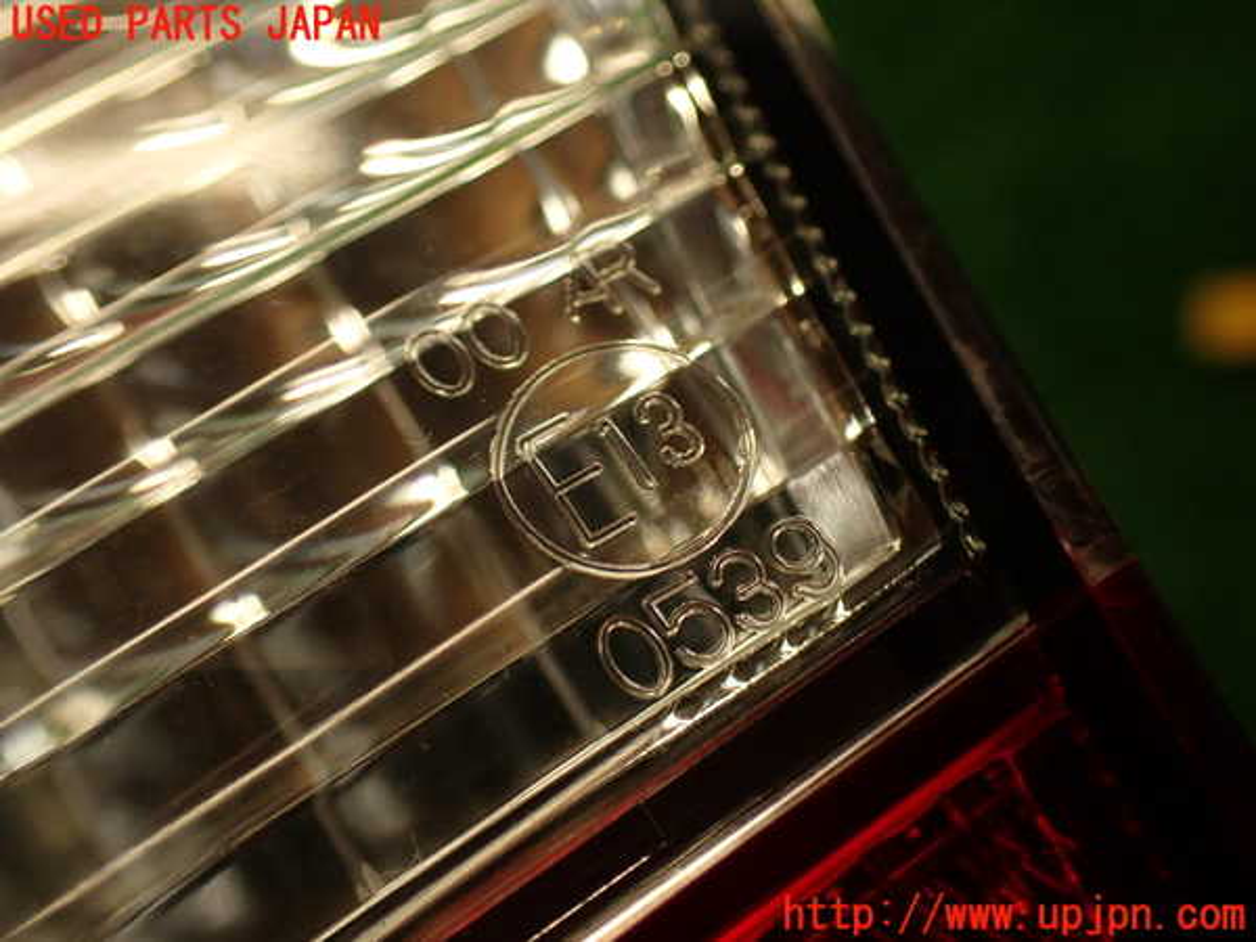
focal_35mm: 36
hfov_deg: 51.4
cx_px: 628
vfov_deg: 39.7
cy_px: 471
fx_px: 1306
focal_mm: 6.37
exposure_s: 1/80
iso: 125
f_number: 2.5
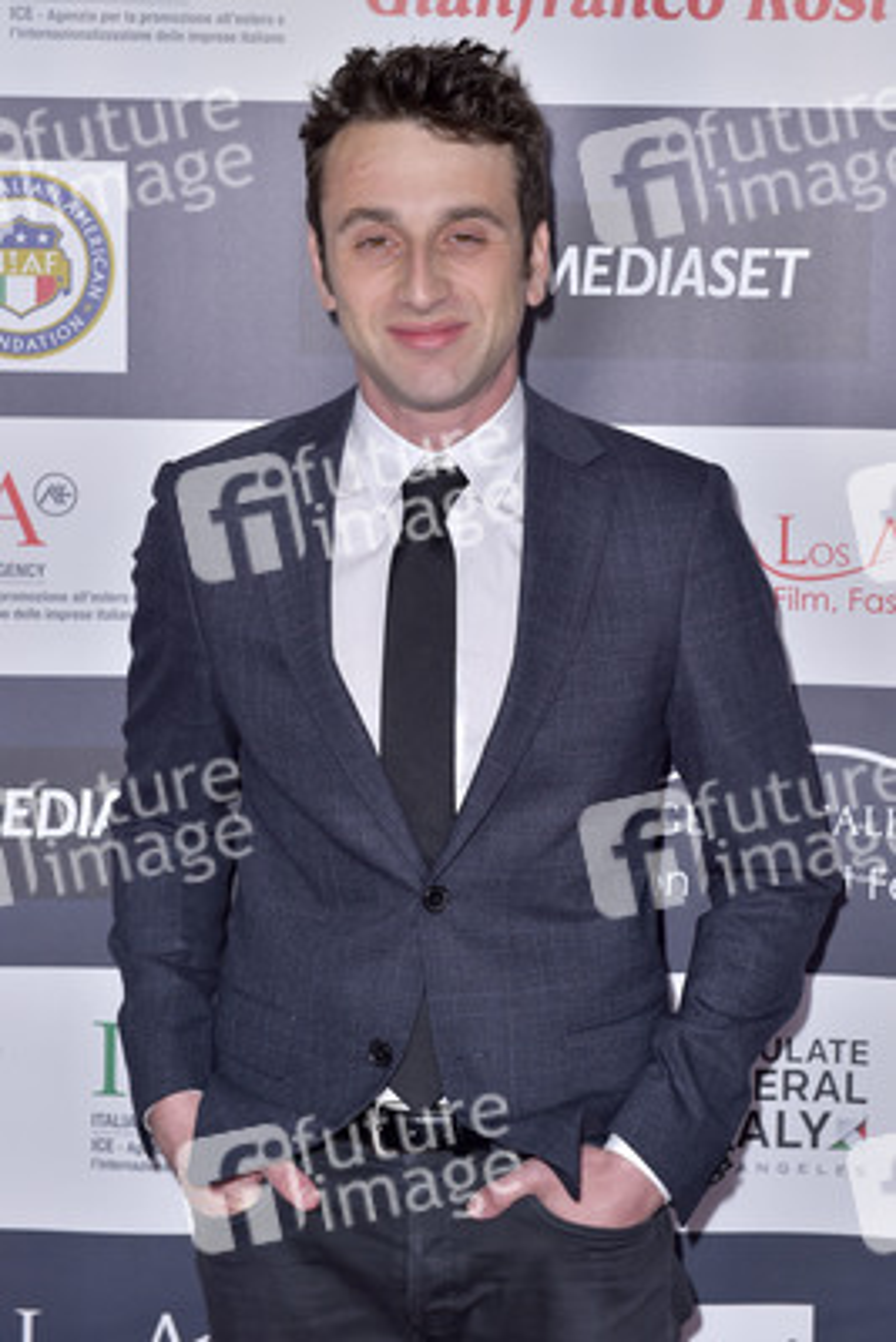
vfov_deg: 28.8
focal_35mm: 70
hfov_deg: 19.5
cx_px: 448
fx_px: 2611
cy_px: 671
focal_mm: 70
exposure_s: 1/320
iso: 500
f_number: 6.3
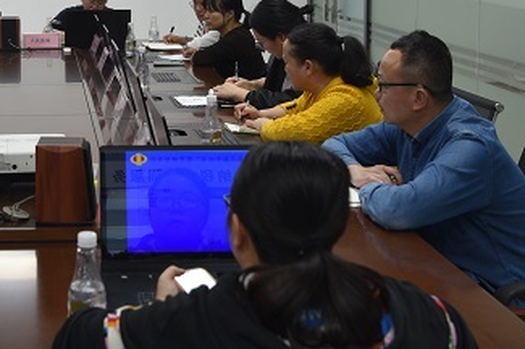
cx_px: 65
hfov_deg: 28.3
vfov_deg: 19.3
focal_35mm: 69
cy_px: 29
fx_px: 1005
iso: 400
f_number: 4.5
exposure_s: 1/80
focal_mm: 32
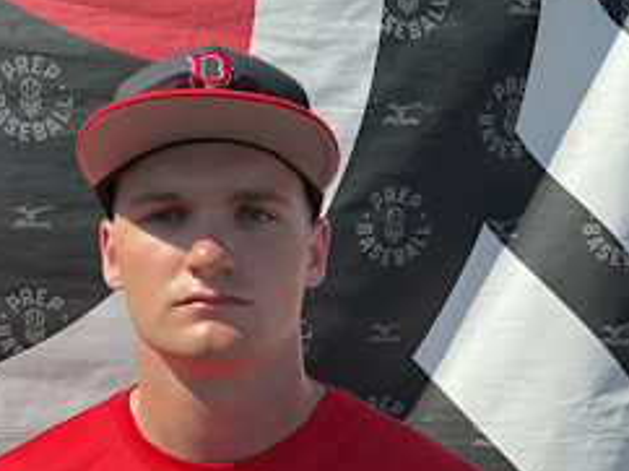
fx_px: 871
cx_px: 250
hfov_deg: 39.5
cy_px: 380
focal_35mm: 48
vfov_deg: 29.5
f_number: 1.8
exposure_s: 1/1221
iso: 16
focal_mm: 3
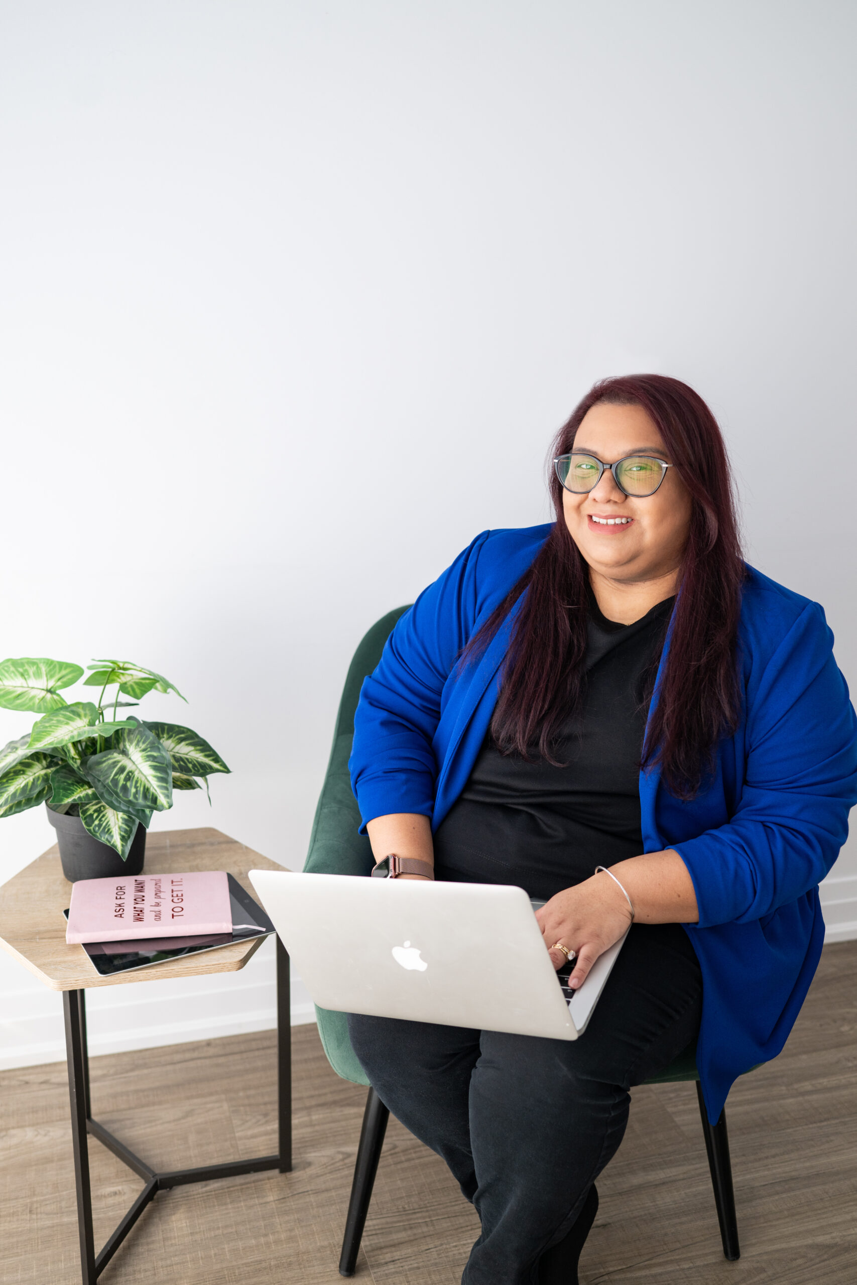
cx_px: 428
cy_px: 642
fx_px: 1250
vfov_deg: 54.4
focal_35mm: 35
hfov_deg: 37.9
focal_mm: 35
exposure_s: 1/200
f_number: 2.8
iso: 320
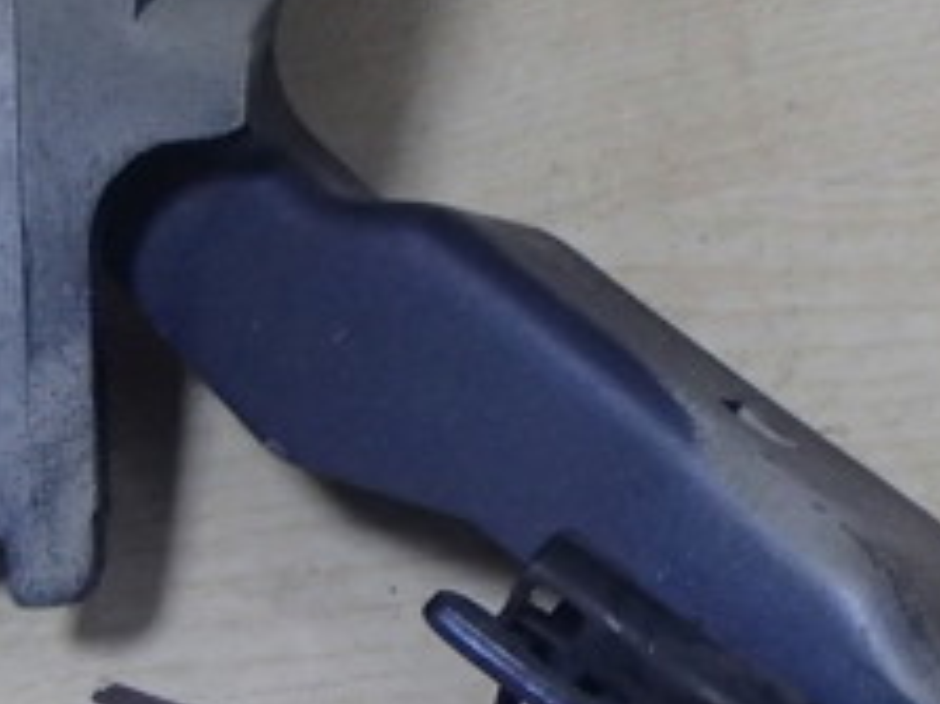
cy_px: 584
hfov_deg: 18.4
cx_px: 725
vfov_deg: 13.9
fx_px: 2877
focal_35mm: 106
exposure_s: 1/60
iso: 800
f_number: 4.7
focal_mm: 6.64
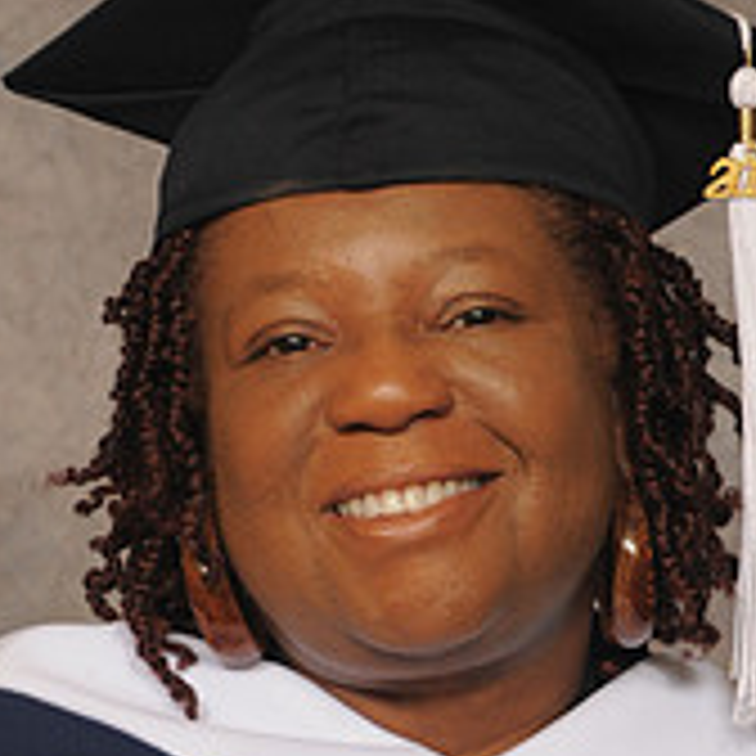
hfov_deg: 4.4
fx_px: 9760
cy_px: 760
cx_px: 448
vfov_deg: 4.4
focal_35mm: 395
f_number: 5.6
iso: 200
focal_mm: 90
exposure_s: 1/60
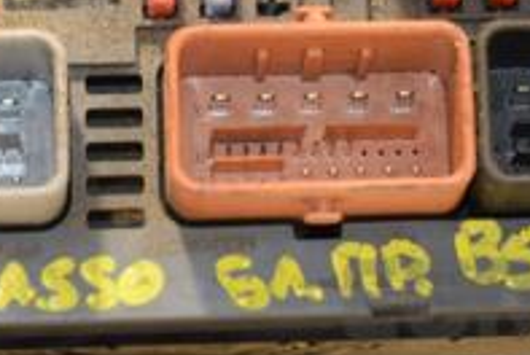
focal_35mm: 301
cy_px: -59
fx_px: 4438
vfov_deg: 4.6
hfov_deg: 6.8
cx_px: 293
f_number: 5.3
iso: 800
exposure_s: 1/100
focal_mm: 66
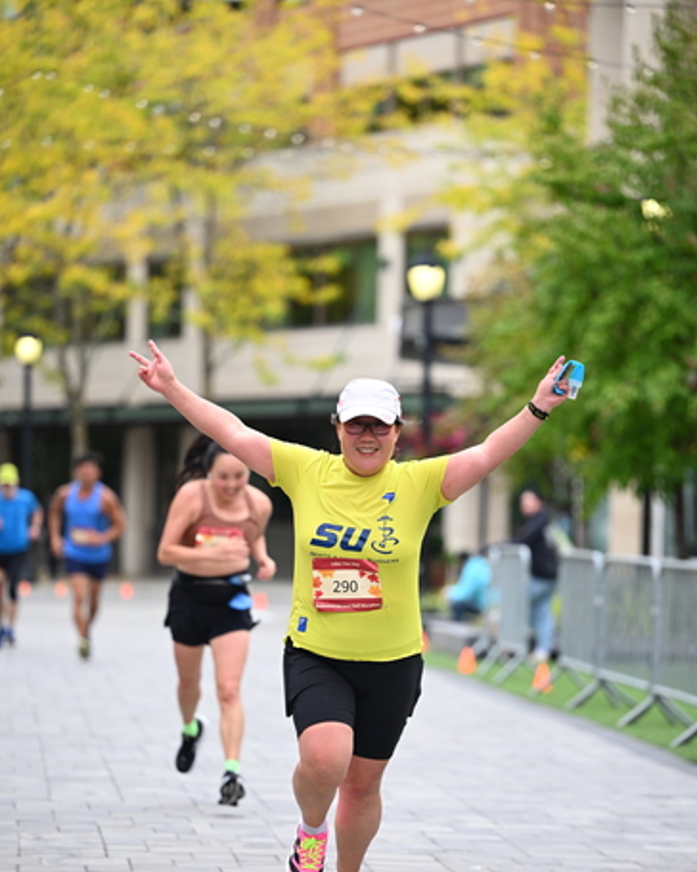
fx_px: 4100
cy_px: 516
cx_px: 348
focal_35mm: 159
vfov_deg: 12.1
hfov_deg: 9.7
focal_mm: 140
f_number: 2.8
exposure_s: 1/1600
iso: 640
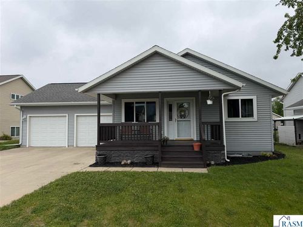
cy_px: 114
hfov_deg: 71.6
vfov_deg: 56.8
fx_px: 210
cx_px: 152
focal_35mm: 24
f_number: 1.78
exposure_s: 1/4975
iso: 80
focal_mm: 6.76
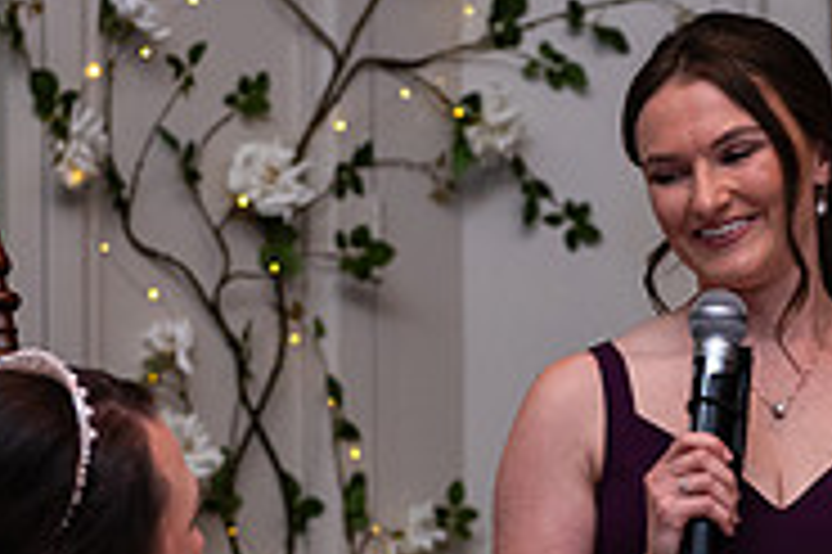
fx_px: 5080
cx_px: 481
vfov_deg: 6.2
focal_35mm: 220
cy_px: 489
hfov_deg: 9.4
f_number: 3.5
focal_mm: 70
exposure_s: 1/160
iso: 1000
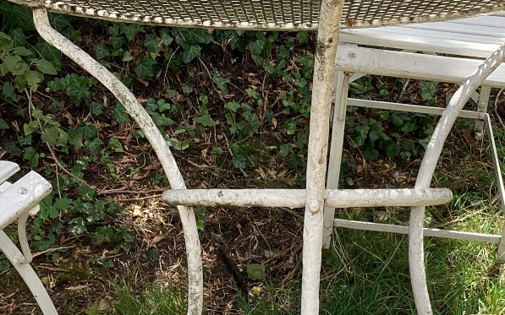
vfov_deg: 19.3
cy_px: 291
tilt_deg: -43.3
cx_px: 305
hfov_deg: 31.0
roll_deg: +3.3
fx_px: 908
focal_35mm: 66
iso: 25
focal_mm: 3.3
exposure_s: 1/233
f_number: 2.4
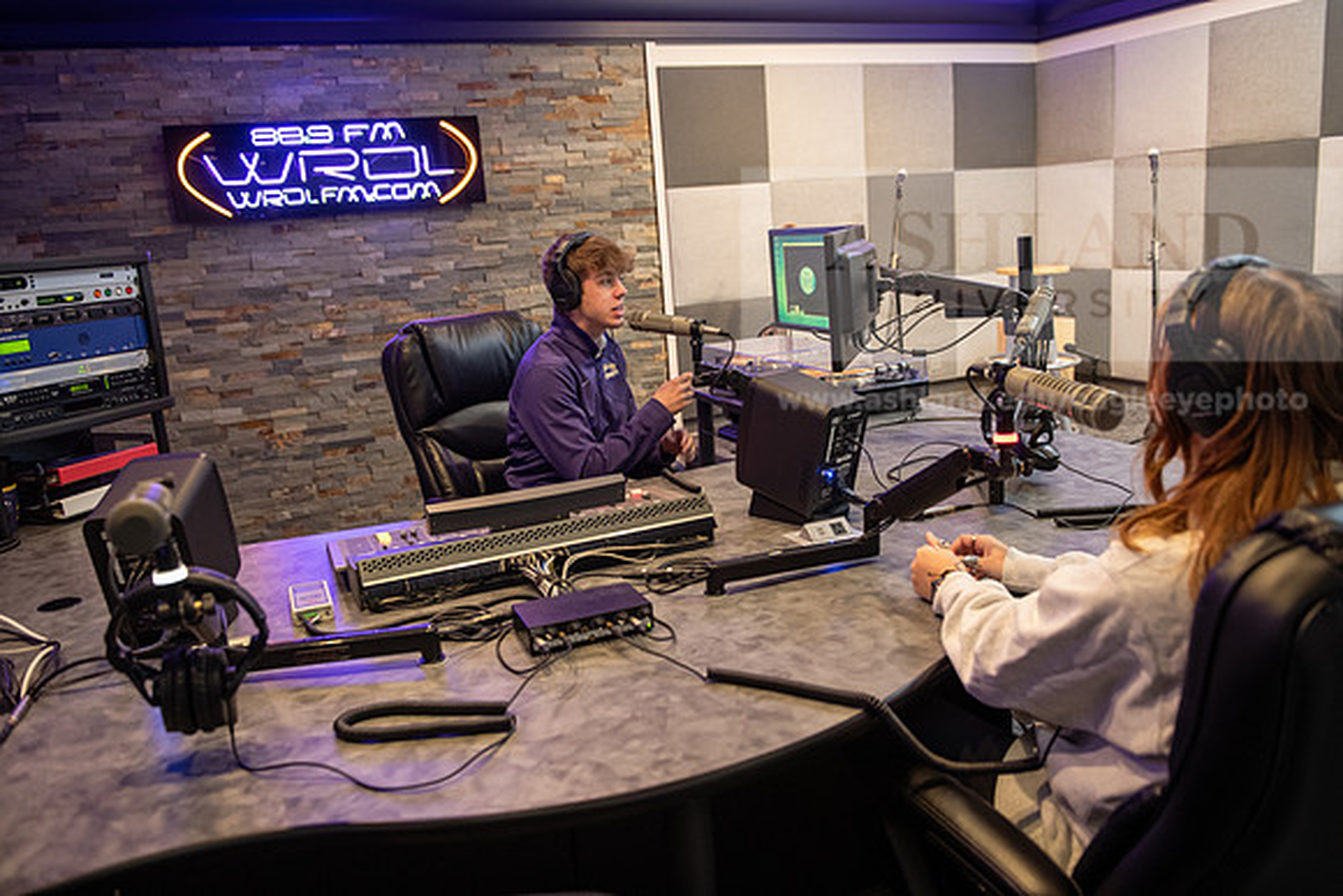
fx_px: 1045
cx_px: 672
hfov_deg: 65.5
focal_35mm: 28
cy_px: 448
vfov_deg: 46.4
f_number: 3.2
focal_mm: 28
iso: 1250
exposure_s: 1/60
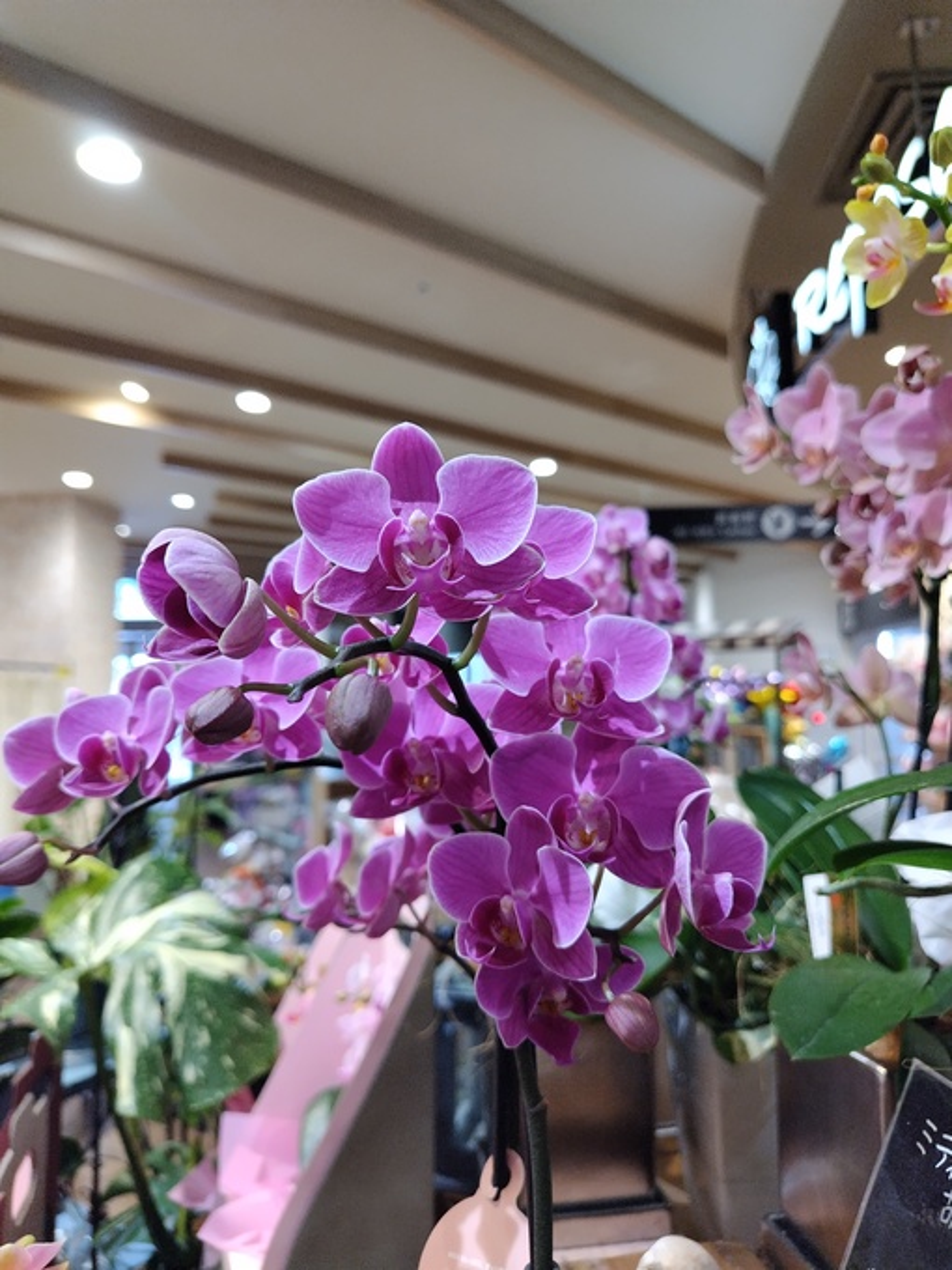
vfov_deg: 73.9
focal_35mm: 23
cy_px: 635
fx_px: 843
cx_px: 476
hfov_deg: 58.9
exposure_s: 1/60
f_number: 1.9
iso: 162
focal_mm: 5.5
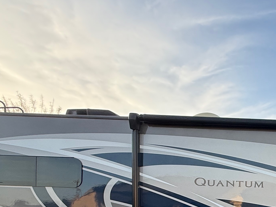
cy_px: 225
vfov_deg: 31.4
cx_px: 300
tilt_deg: -0.4
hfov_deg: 38.4
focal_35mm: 41
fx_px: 327
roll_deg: -0.7
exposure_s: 1/439
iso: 64
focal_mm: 2.22
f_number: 2.2
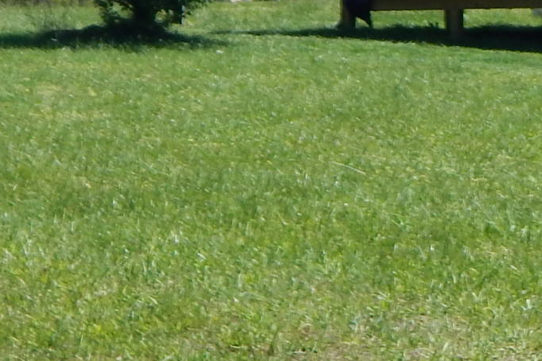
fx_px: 2966
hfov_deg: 9.9
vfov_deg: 6.9
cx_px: 938
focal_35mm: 197
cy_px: -153
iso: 125
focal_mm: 7.7
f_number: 3.6
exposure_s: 1/1000
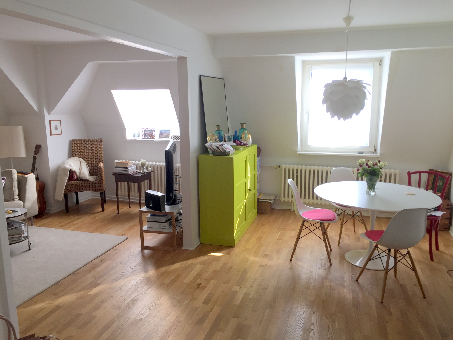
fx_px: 380
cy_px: 170
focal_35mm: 29
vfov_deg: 48.2
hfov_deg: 61.7
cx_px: 226
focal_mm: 4.15
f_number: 2.2
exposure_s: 1/101
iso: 32
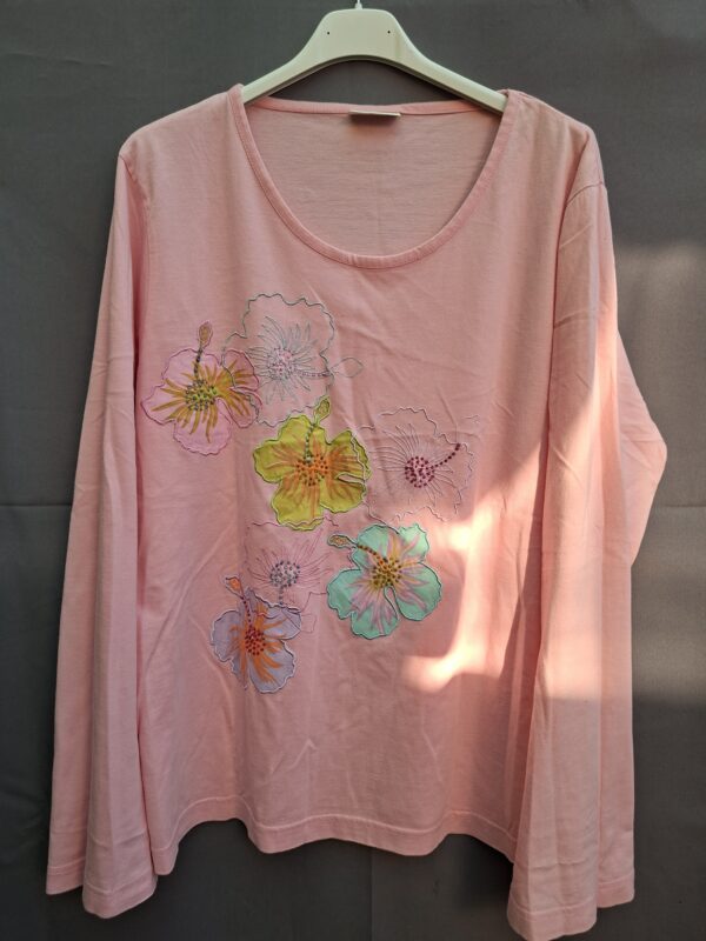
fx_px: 625
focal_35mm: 23
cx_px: 353
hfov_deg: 58.9
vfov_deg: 73.9
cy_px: 470
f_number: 1.8
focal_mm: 5.54
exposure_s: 1/114
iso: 50
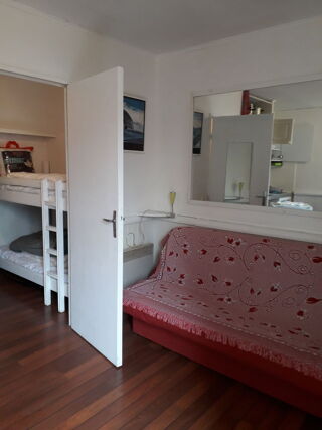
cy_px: 215
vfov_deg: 65.3
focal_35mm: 27
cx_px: 161
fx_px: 335
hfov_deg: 51.3
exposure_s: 1/50
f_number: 1.9
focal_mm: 3.6
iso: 125
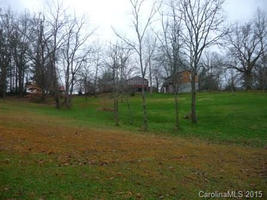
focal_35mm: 28
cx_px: 134
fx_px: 216
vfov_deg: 49.7
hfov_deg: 63.4
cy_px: 100
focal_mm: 4.7
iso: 100
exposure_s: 1/60
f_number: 3.3
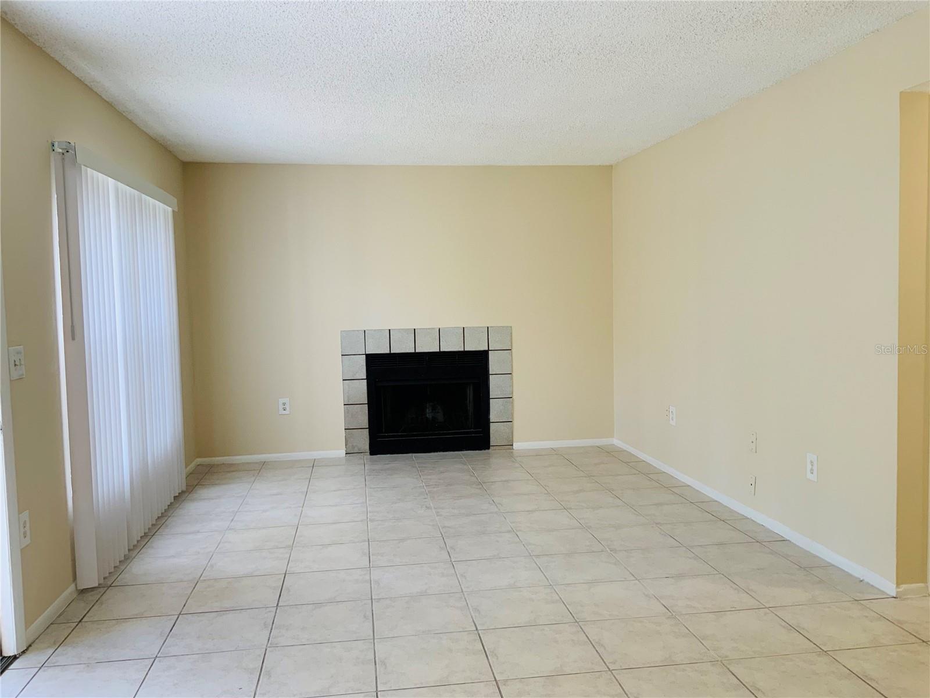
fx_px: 779
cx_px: 465
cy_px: 349
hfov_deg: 61.7
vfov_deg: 48.2
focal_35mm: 29
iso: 40
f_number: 1.8
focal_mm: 3
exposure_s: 1/60
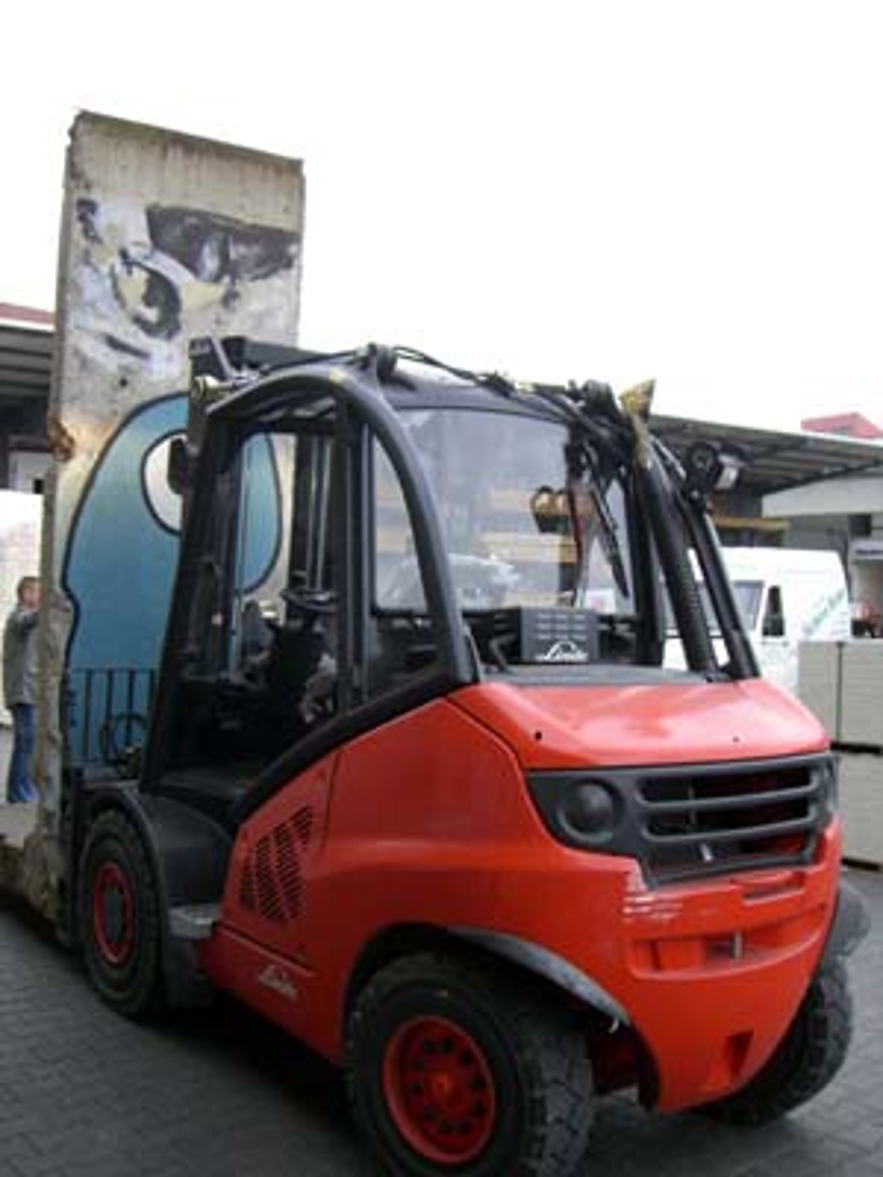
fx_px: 1292
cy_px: 588
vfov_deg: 49.0
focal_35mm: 38
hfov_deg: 37.7
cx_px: 442
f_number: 2.7
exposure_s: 1/200
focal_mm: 6.2
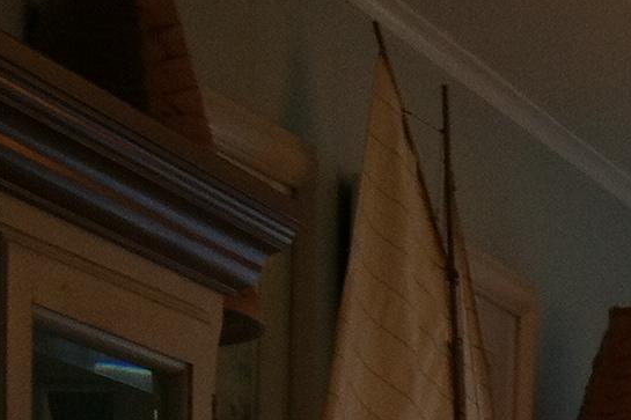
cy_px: 1004
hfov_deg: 10.9
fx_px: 3031
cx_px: 1216
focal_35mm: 173
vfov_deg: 7.4
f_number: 2.8
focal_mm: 3.85
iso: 100
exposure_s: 1/24
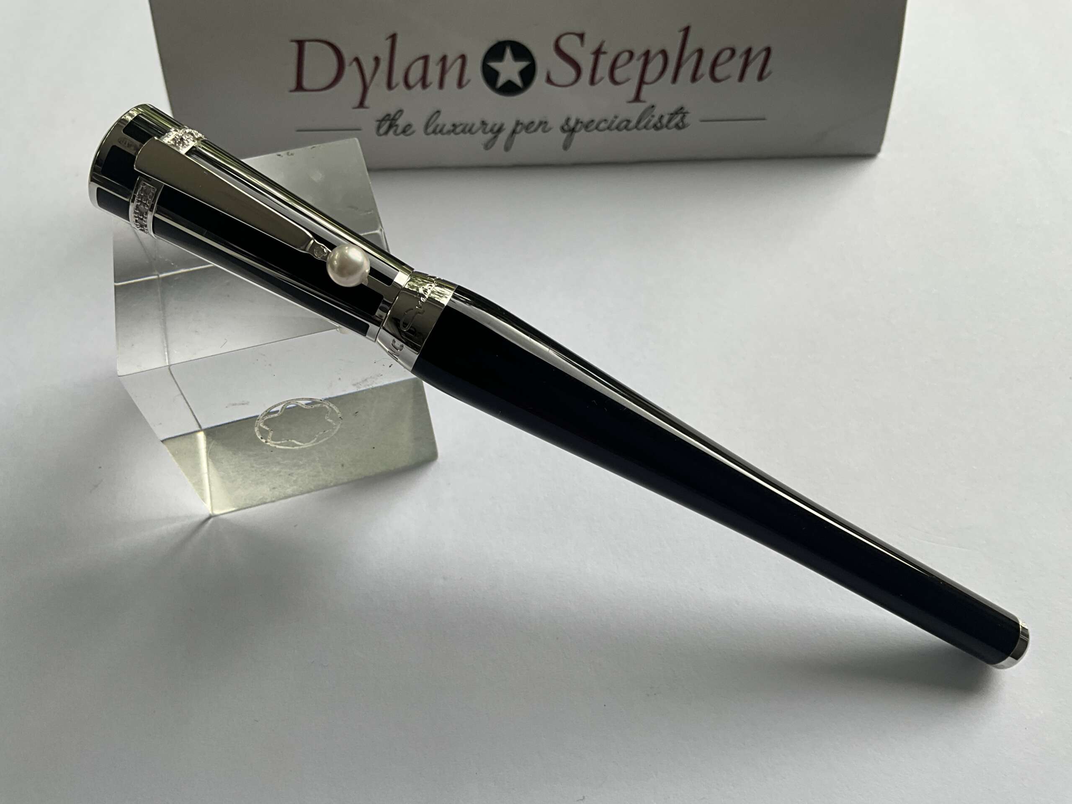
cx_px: 536
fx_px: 898
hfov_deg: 61.7
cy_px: 402
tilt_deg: -56.1
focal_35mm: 29
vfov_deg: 48.2
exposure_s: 1/122
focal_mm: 3
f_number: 1.8
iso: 25
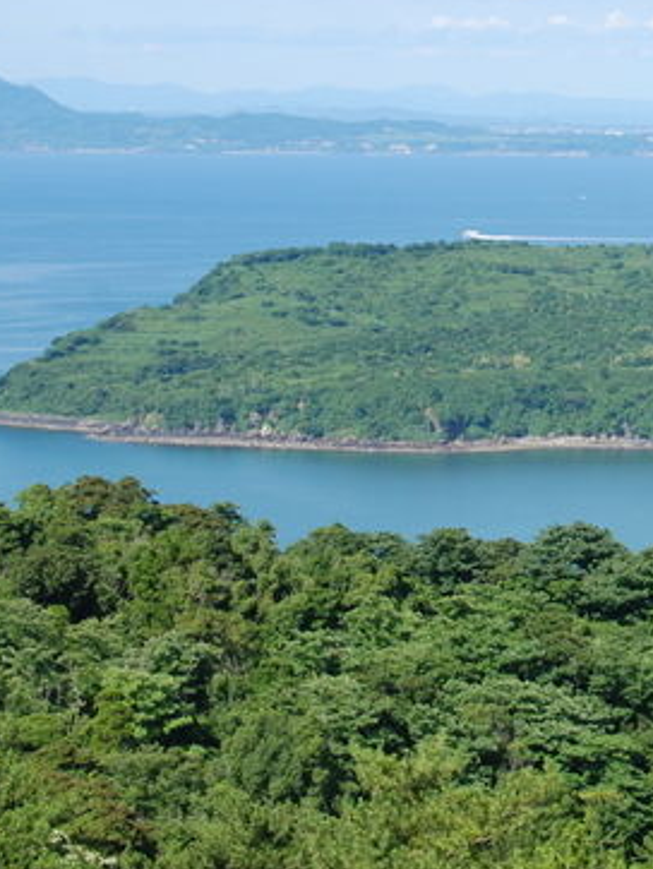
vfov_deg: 13.8
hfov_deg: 10.2
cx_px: 757
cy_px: 295
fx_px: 3593
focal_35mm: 143
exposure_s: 1/100
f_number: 11
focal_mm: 44
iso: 100
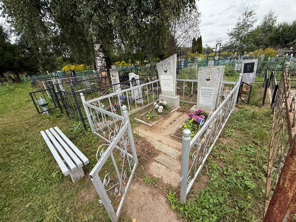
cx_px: 148
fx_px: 120
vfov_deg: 85.7
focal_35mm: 14
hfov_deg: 102.1
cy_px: 111
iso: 50
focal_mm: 2.22
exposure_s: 1/522
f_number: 2.2
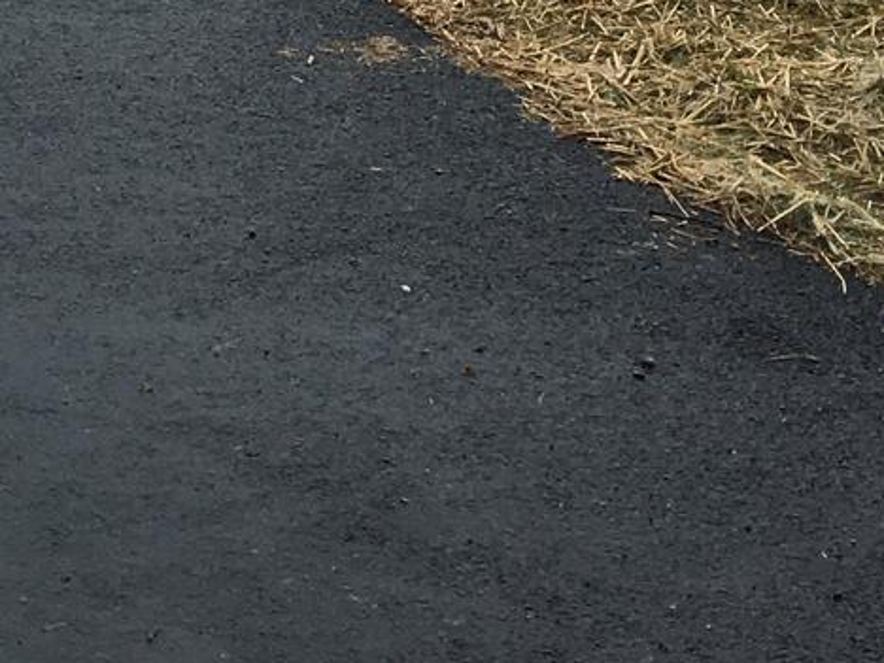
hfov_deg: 14.9
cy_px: -725
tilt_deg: +0.3
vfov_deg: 10.6
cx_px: -212
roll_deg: -1.1
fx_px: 3243
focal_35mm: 127
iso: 25
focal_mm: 4.15
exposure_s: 1/1026
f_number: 2.2
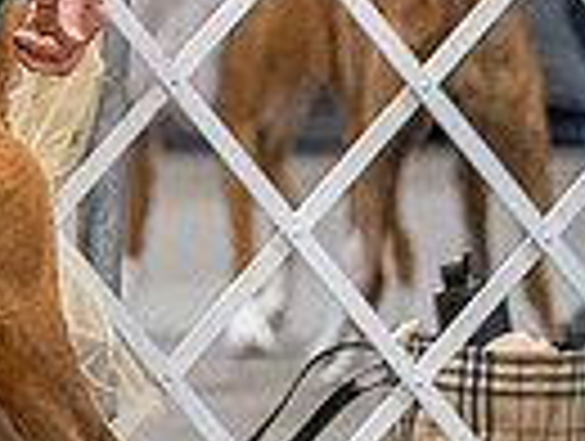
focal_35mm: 891
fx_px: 15085
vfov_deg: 1.7
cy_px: -230
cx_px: -272
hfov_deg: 2.2
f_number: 3.5
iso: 6400
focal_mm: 179
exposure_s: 1/250
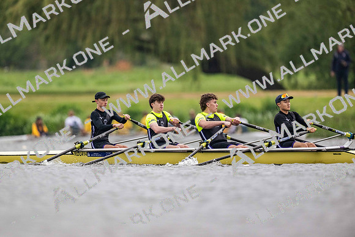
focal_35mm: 600
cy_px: 118
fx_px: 5918
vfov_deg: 2.3
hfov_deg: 3.4
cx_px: 178
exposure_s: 1/2000
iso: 1800
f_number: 4
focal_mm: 600
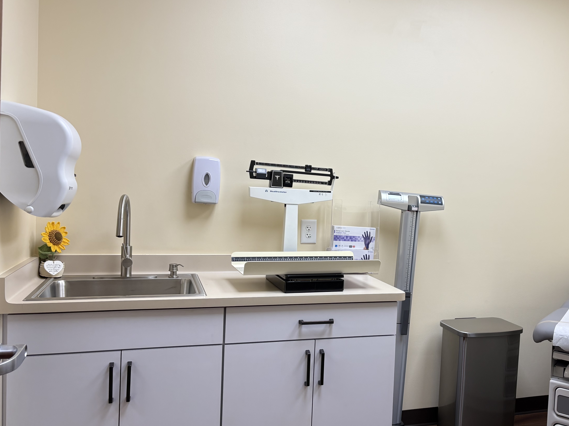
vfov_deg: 41.8
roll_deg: -2.1
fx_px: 559
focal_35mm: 34
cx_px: 369
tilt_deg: -2.8
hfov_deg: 53.1
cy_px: 213
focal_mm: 5.96
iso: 80
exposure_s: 1/120
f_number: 1.6
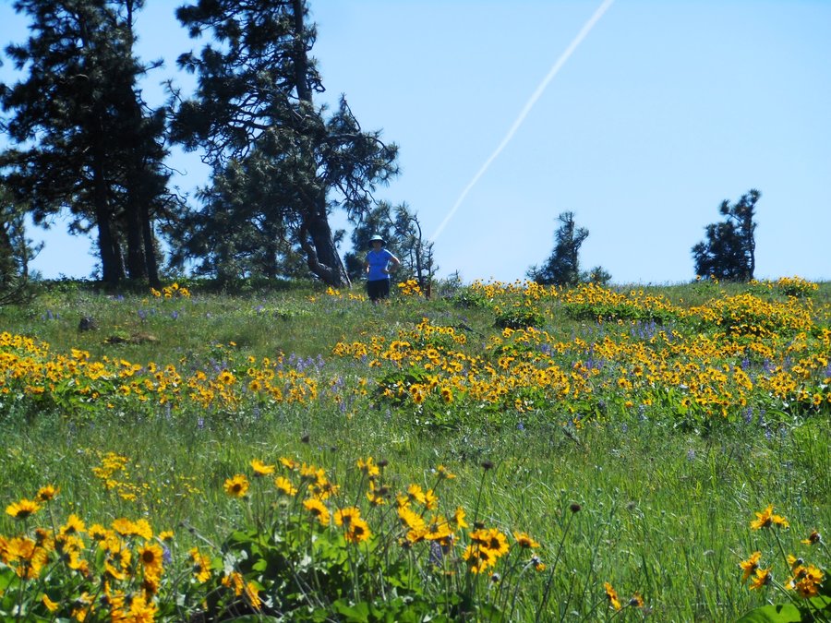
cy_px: 312
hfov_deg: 11.8
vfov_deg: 8.9
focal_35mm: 167
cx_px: 416
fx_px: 4009
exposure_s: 1/400
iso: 80
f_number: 5.4
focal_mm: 29.8
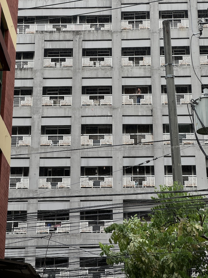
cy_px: 139
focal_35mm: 77
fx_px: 617
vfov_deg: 25.3
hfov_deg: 19.1
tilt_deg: +21.2
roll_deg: -0.6
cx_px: 104
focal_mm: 9
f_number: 2.8
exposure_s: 1/120
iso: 80
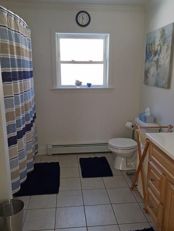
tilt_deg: -12.8
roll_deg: +0.1
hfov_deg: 48.2
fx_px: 194
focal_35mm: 29
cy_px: 116
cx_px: 87
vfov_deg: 61.7
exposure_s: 1/30
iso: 32
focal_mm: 4.15
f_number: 2.2
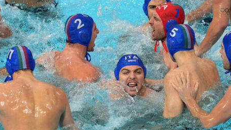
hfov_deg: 2.3
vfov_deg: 1.3
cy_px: 43
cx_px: 91
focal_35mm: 933
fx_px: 5717
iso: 1600
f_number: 2.8
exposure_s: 1/2000
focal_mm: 400
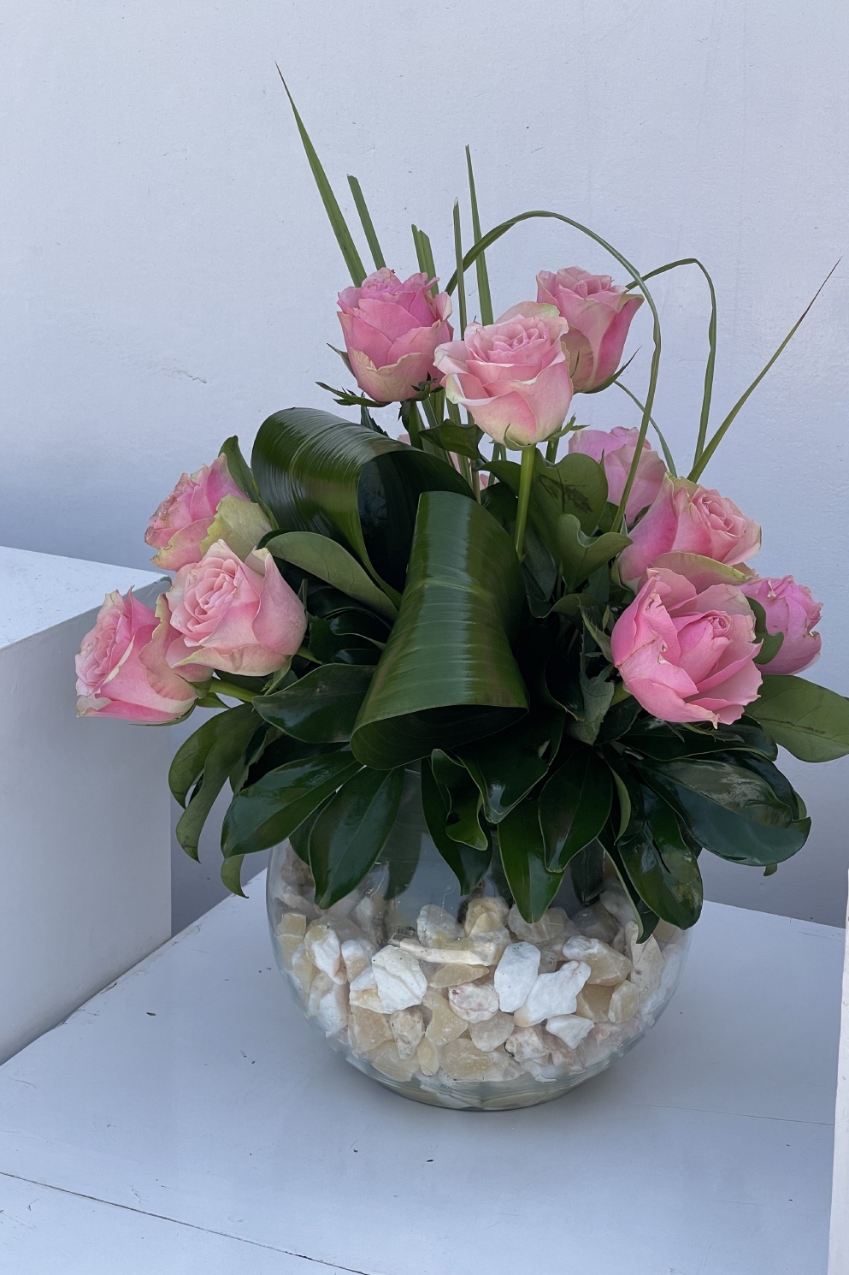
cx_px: 454
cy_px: 638
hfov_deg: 20.3
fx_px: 2370
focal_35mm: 67
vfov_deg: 30.1
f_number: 2.2
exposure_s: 1/453
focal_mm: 7.5
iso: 20
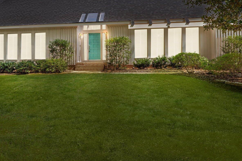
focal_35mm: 26
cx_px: 108
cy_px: 41
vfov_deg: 47.7
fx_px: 175
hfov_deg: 69.2
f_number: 6.3
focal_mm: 15
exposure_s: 1/250
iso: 400
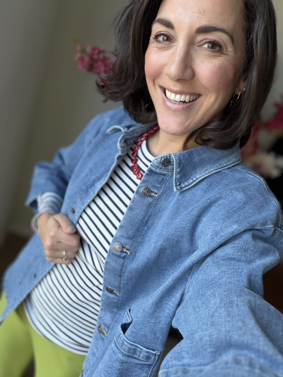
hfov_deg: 46.8
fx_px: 327
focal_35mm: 30
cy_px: 188
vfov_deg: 60.0
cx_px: 142
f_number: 1.9
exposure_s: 1/121
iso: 64
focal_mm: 2.71
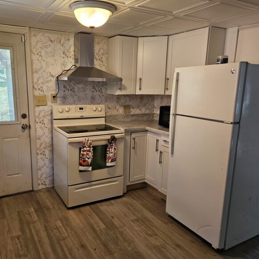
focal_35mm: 28
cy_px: 132
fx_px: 237
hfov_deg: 57.0
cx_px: 107
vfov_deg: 57.3
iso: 100
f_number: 1.7
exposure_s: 1/120
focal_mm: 6.3
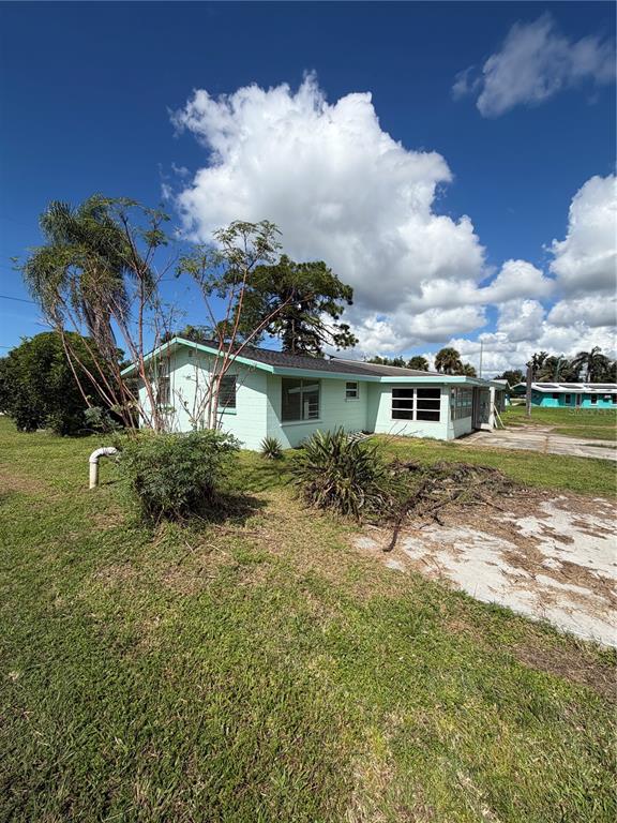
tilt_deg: -3.3
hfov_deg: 85.7
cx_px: 308
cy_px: 412
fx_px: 333
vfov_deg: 102.1
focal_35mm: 14
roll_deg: -2.1
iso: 20
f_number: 2.2
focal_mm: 2.22
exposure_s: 1/1368
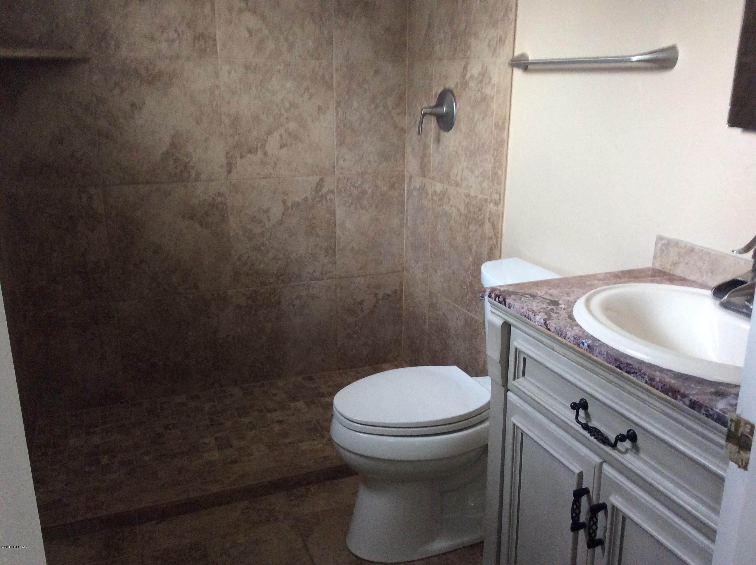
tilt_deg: -16.9
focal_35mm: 32
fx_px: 698
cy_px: 282
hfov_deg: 56.9
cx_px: 378
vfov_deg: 44.1
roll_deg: -1.8
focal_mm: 3.3
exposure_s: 1/24
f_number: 2.4
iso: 160
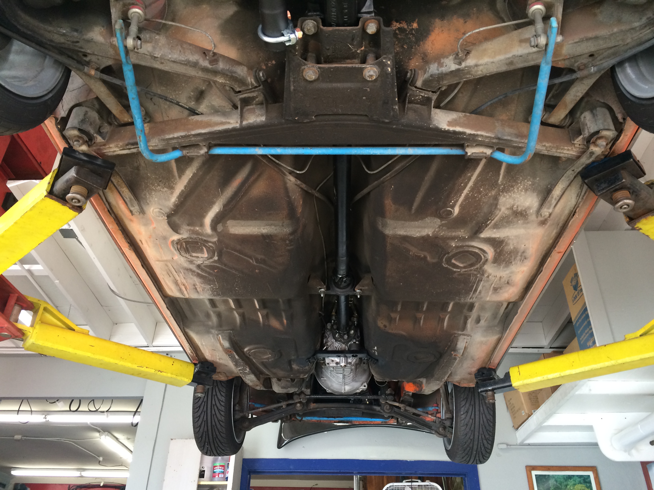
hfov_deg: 61.7
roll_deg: +0.0
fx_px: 548
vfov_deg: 48.2
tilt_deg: +31.8
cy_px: 245
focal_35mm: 29
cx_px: 327
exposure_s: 1/30
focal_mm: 4.15
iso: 50
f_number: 2.2
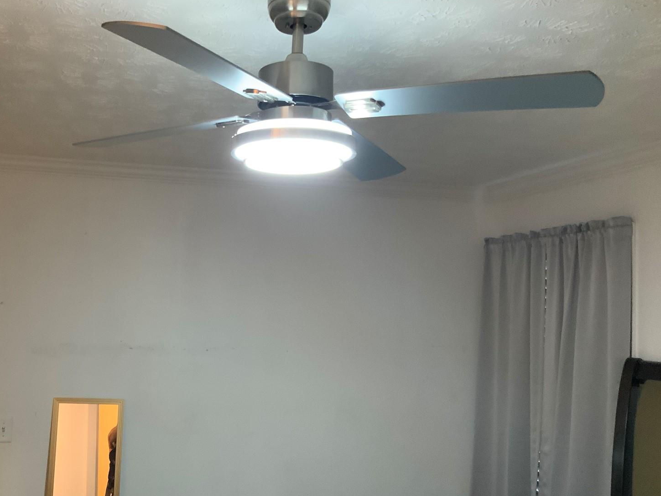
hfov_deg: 44.8
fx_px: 783
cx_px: 201
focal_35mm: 41
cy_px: 252
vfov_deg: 35.1
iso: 200
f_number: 1.8
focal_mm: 3
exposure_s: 1/40
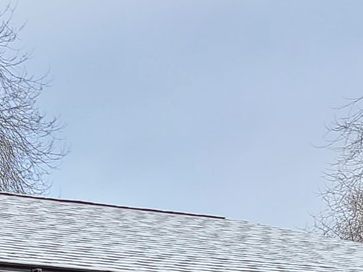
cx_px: -131
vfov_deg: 8.8
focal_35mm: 147
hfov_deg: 12.9
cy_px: 743
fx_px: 1543
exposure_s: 1/243
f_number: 1.8
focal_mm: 5.4
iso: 40
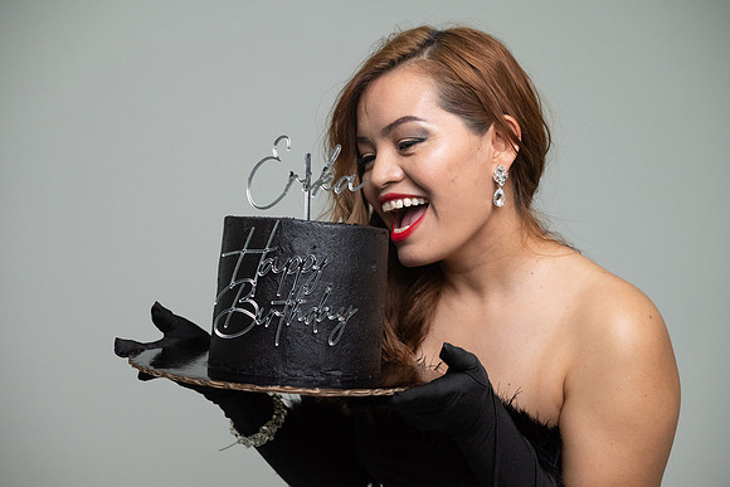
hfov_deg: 33.4
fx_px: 1217
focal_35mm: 60
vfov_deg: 22.6
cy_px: 244
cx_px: 365
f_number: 5.6
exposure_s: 1/500
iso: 3200
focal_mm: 60
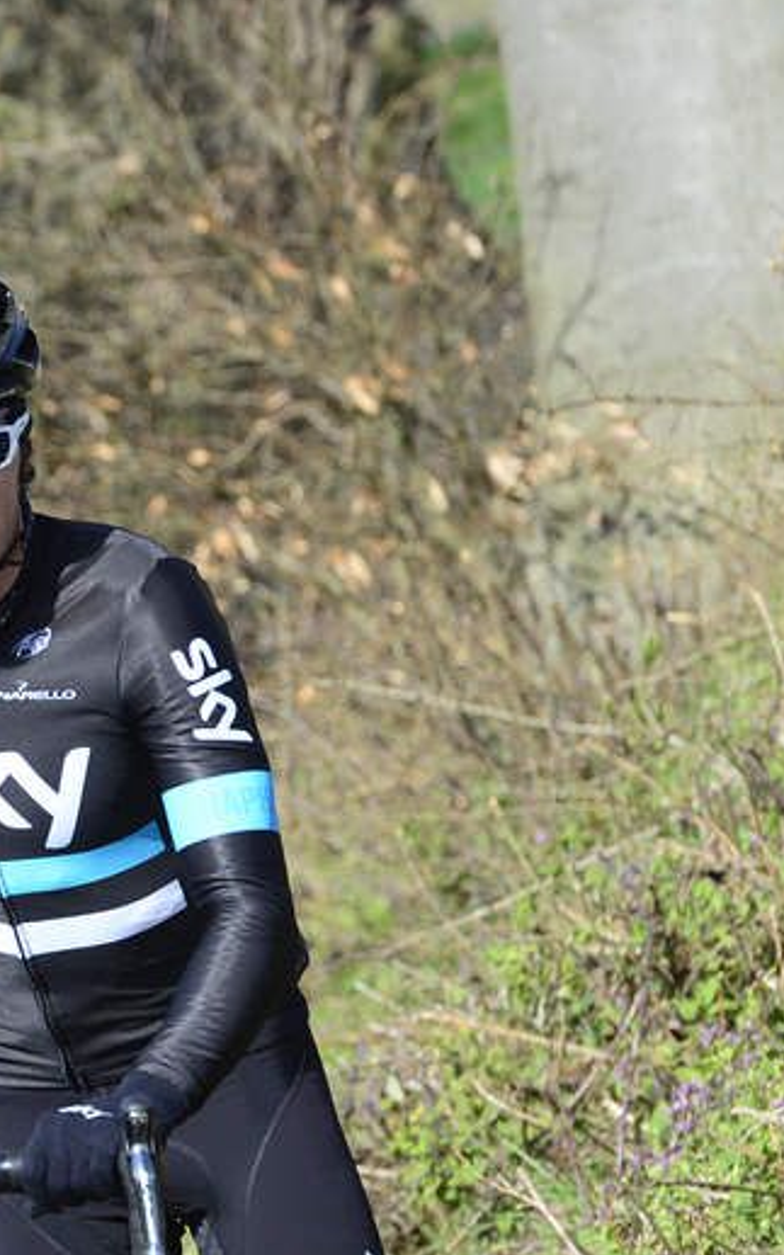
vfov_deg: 4.4
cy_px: 910
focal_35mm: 473
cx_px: 12
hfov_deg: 2.8
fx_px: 16175
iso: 500
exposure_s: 1/1000
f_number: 6.3
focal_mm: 200
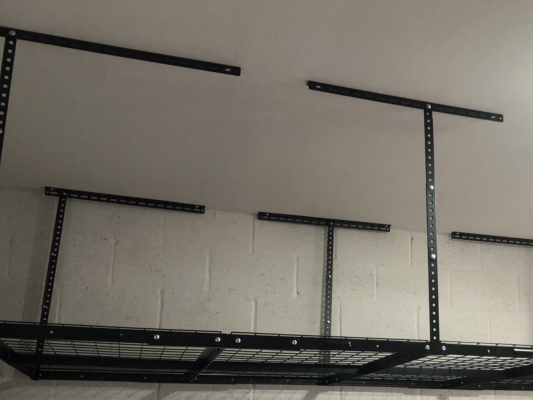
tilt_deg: +15.3
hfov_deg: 42.9
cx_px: 376
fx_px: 662
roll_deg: +0.2
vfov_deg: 33.2
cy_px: 280
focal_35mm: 43
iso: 40
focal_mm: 3.99
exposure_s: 1/15
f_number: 1.8
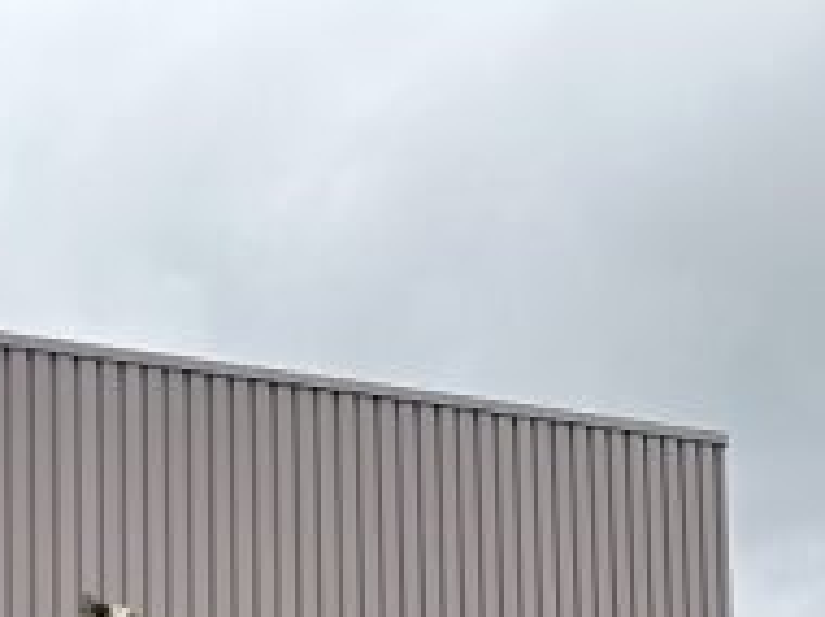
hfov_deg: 21.6
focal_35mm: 81
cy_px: 1021
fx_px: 1928
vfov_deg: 16.1
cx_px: -269
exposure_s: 1/816
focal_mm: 6.86
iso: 80
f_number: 1.78
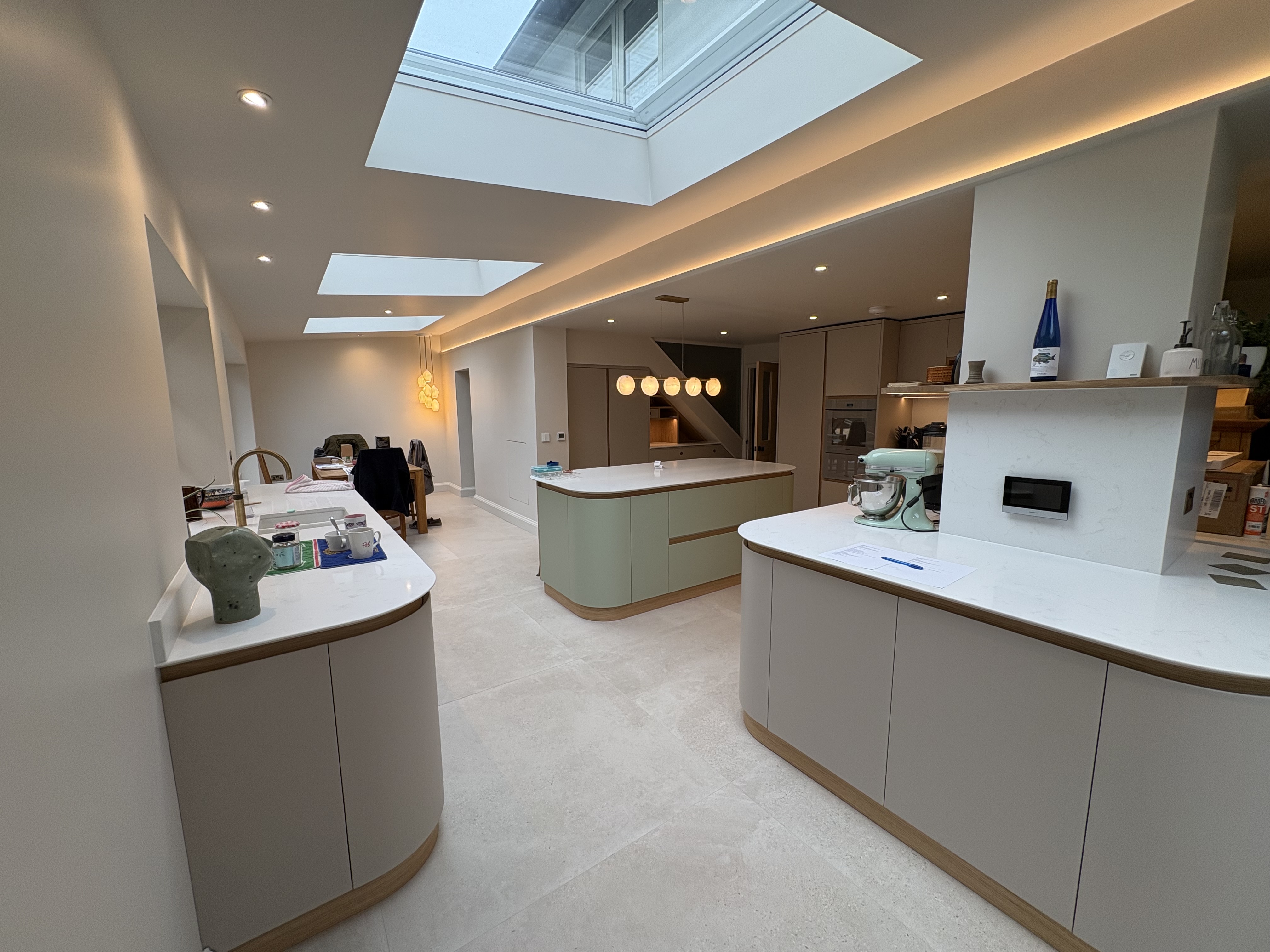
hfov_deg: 102.1
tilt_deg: -8.1
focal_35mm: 14
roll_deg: +0.2
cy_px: 476
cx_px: 635
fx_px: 514
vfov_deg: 85.7
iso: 64
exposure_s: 1/108
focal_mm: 2.22
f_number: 2.2
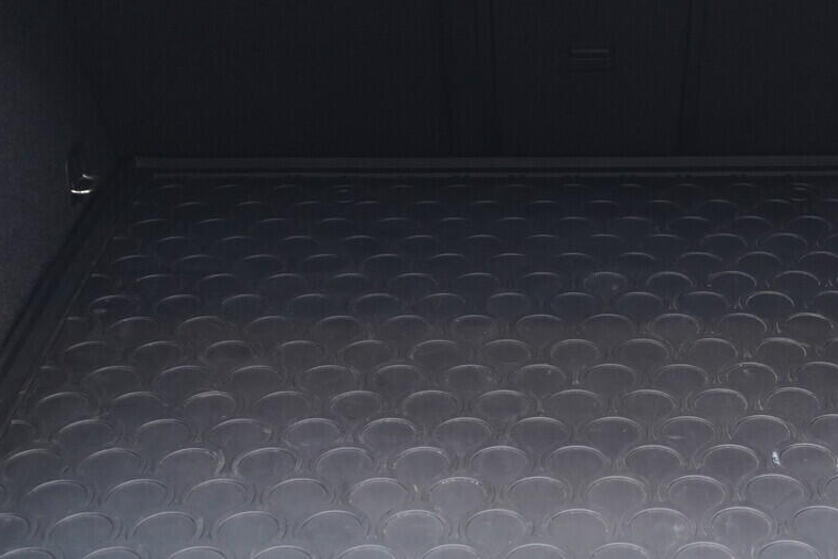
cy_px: 356
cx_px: 602
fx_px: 1537
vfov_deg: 20.6
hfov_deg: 30.1
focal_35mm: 66
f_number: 2.8
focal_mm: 24
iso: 800
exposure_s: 1/40
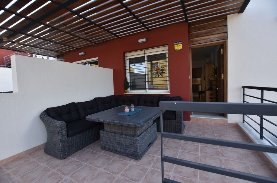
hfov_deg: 100.5
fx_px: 115
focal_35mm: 15
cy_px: 92
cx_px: 138
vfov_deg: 77.0
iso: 200
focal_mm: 10
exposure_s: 1/320
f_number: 4.5
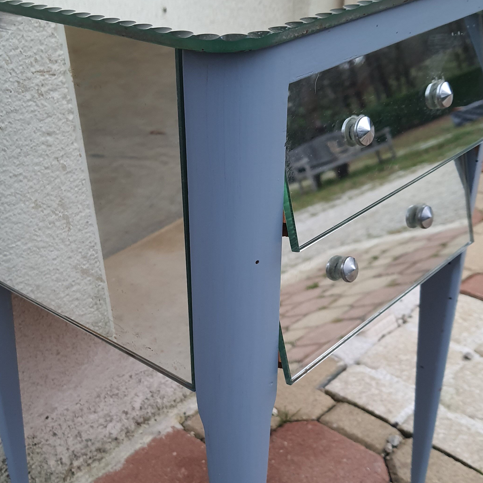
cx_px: 210
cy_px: 301
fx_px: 710
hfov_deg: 37.5
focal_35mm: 45
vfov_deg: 37.3
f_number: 1.7
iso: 250
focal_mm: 4.32
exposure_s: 1/100
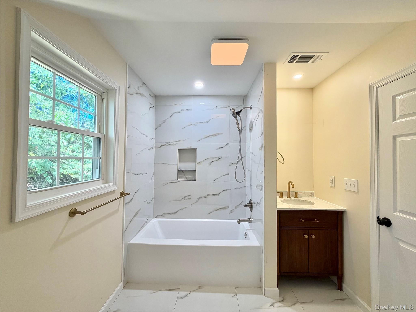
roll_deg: -0.5
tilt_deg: +1.5
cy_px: 156
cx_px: 208
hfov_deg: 102.1
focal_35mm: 14
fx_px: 168
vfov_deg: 85.7
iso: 200
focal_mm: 2.22
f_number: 2.2
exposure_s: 1/120
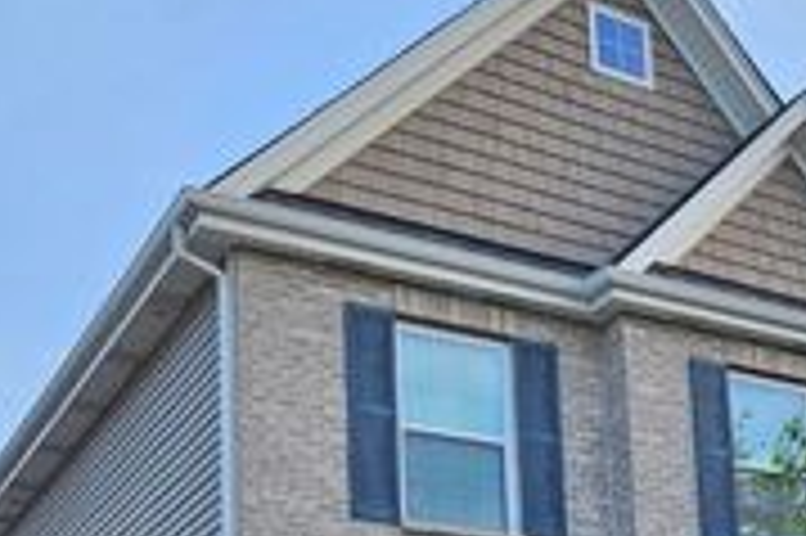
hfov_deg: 28.9
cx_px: 729
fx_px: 1499
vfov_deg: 18.9
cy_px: 687
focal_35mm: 67
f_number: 1.8
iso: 40
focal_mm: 5.4
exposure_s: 1/493
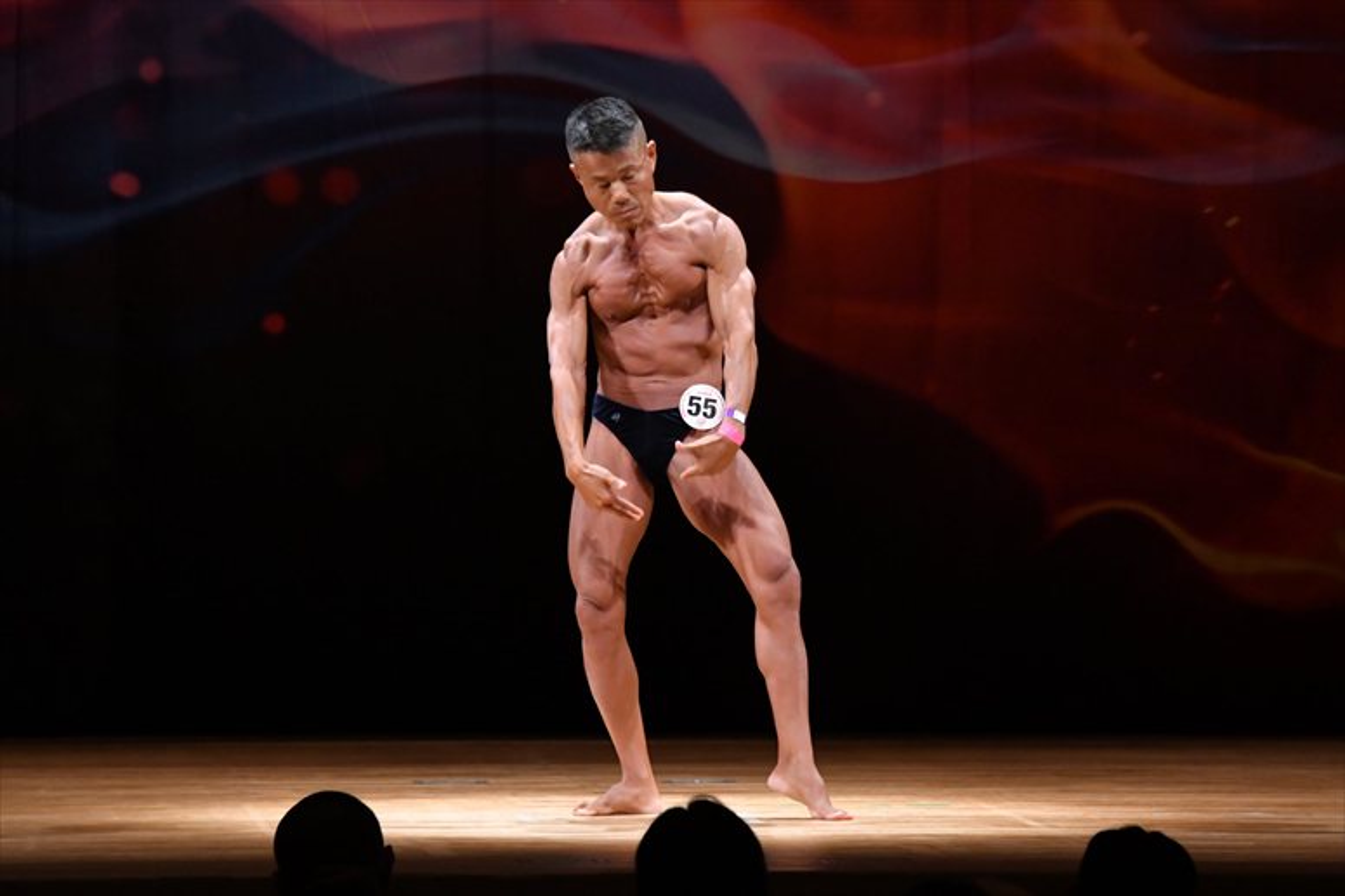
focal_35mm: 240
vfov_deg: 5.7
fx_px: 8962
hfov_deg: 8.6
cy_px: 448
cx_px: 672
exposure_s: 1/400
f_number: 5.6
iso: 4000
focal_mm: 160
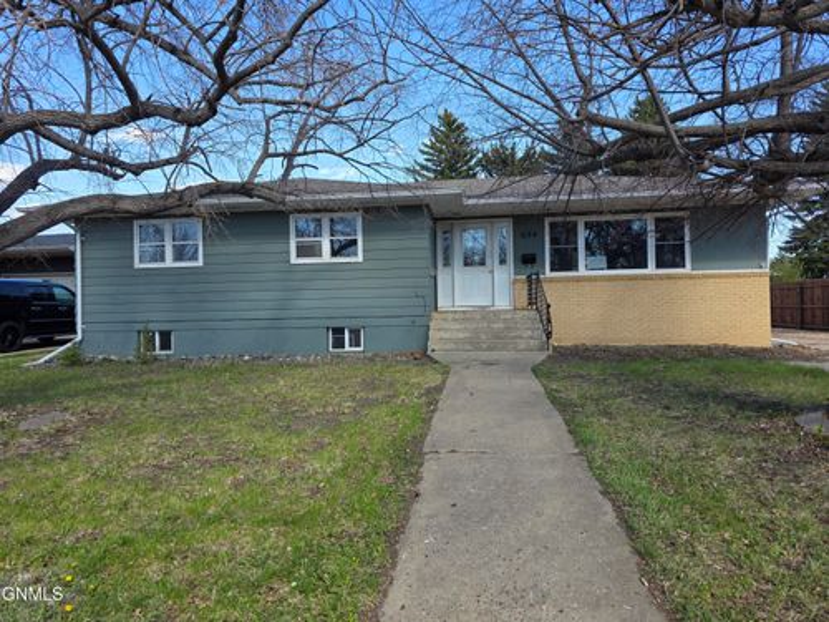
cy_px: 311
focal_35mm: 23
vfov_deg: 58.9
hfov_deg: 73.9
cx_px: 414
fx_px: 551
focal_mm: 6.3
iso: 80
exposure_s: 1/1641
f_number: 1.7
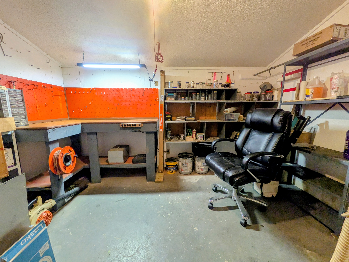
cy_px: 131
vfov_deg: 85.7
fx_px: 141
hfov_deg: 102.1
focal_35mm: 14
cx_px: 174
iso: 76
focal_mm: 1.85
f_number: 2.2
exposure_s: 1/60
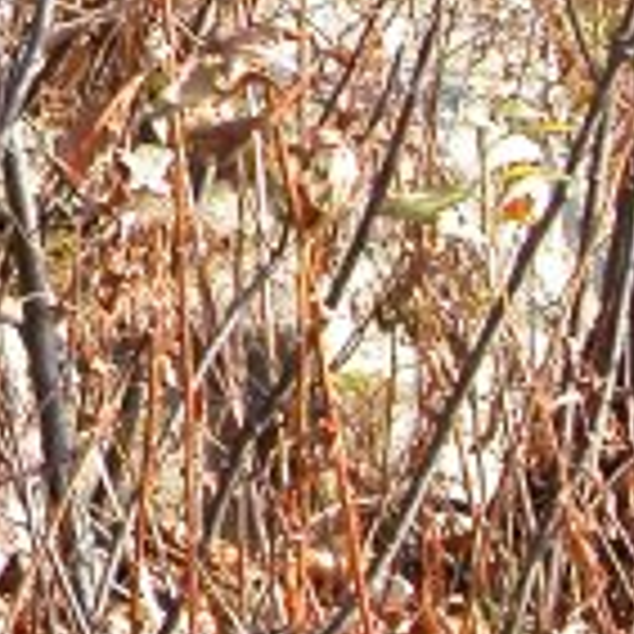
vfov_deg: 5.2
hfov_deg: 5.1
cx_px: -868
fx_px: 6879
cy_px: -247
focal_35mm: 332
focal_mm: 16.8
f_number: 4.6
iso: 100
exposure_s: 1/77.5
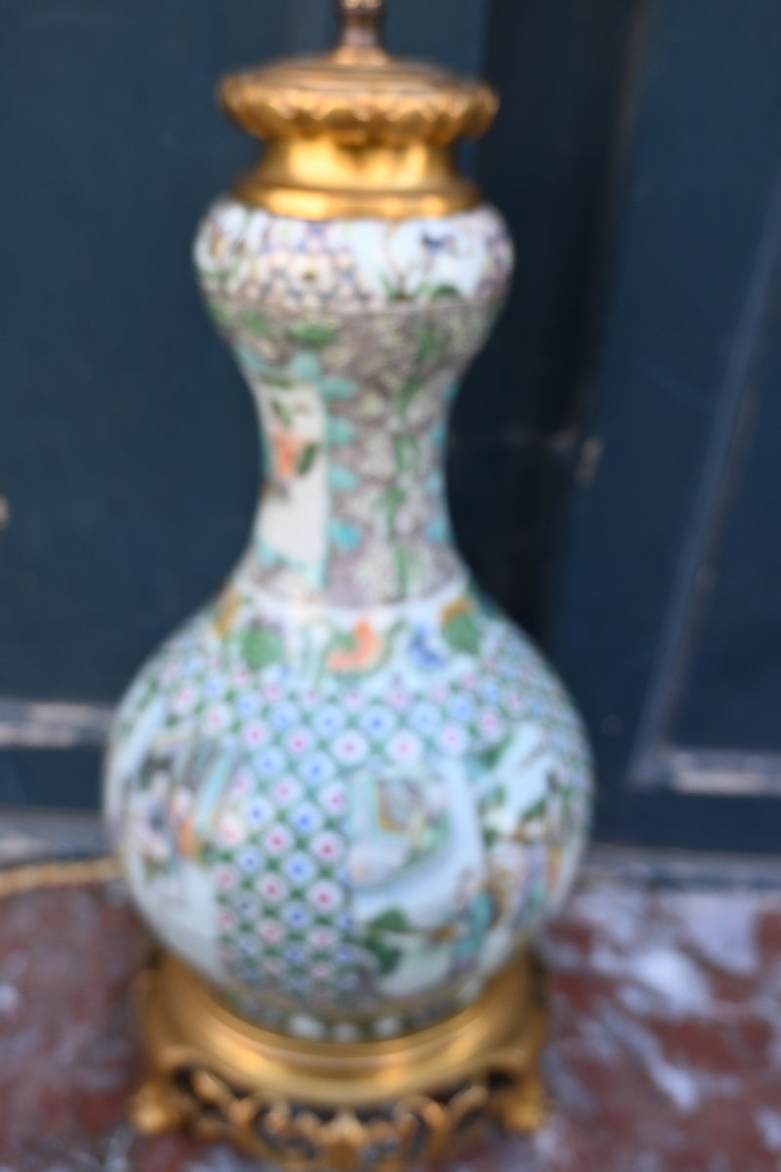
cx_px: 390
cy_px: 586
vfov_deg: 52.2
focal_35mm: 37
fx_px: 1196
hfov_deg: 36.2
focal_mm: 24.5
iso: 360
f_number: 4
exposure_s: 1/250
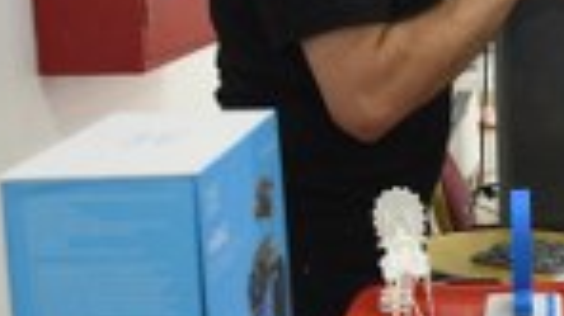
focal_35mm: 102
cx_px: 663
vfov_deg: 11.8
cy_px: 152
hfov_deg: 19.8
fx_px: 1524
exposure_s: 1/200
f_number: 4
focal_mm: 24
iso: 2000
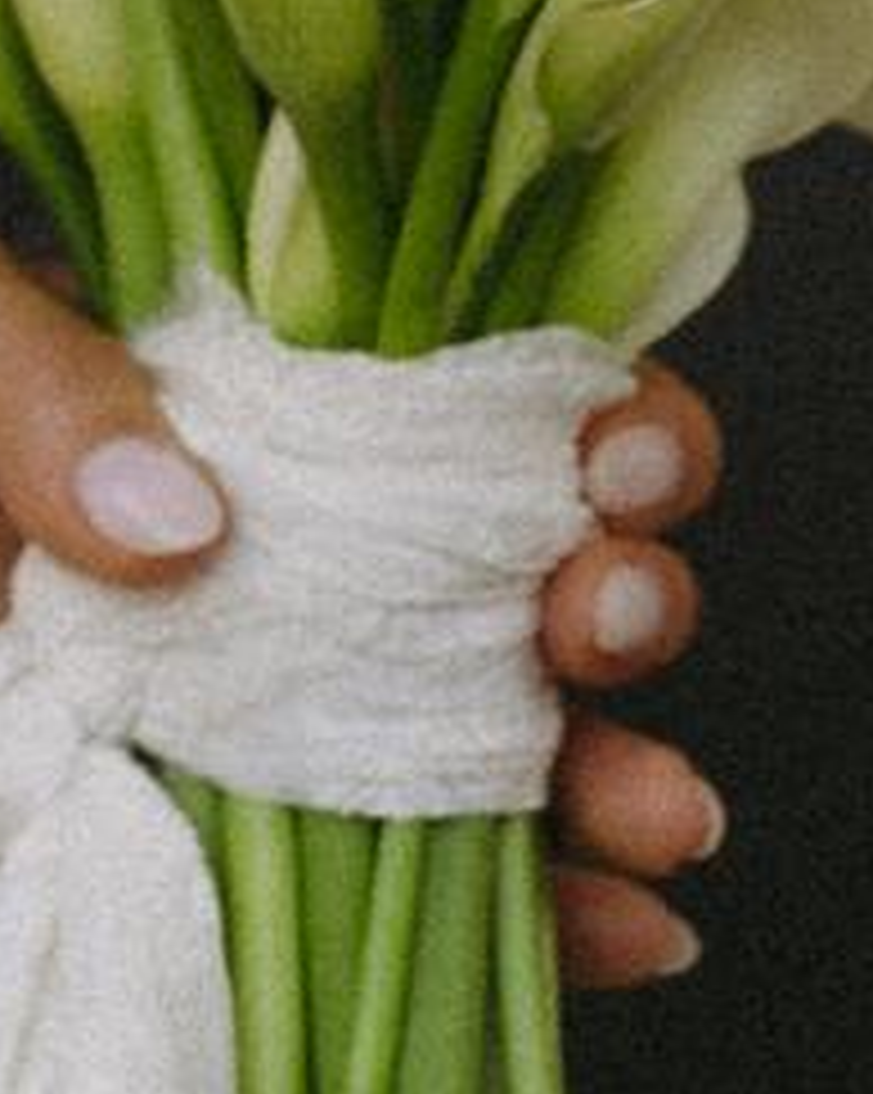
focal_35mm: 278
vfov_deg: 7.0
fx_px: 8990
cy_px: 693
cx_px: -144
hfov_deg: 5.5
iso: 100
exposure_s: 1/100
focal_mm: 48
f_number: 4.5
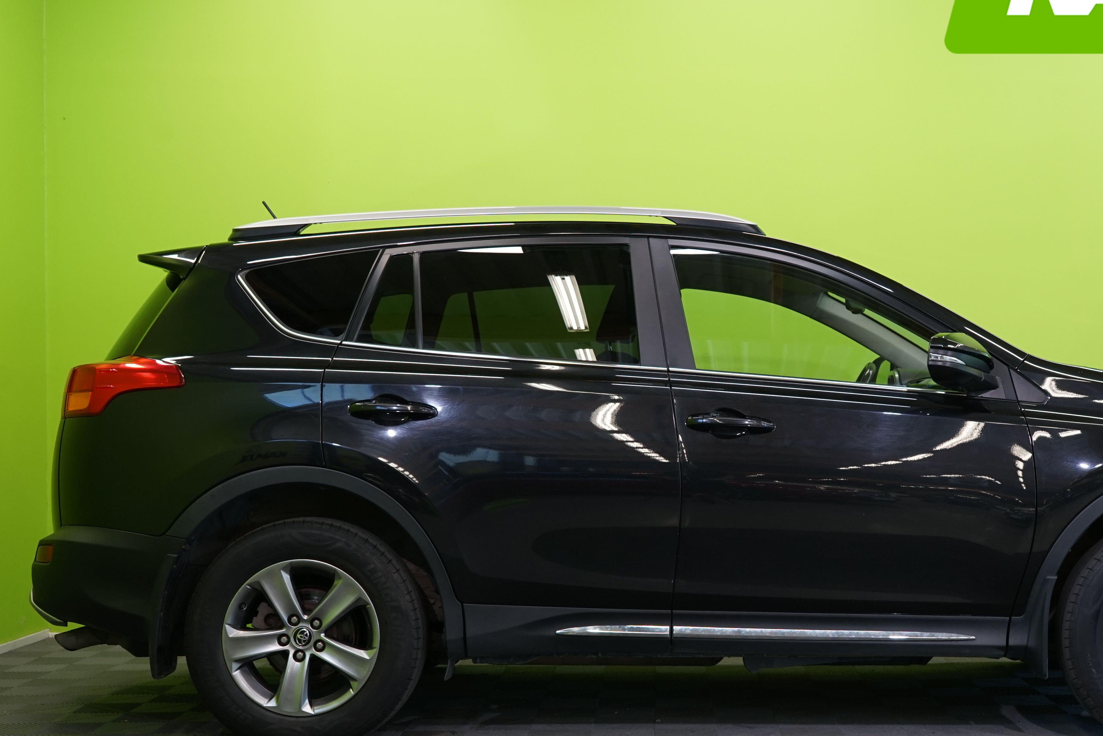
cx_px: 724
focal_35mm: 54
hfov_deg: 36.5
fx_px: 1654
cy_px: 431
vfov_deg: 25.0
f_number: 6.3
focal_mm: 34
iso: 500
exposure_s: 1/30
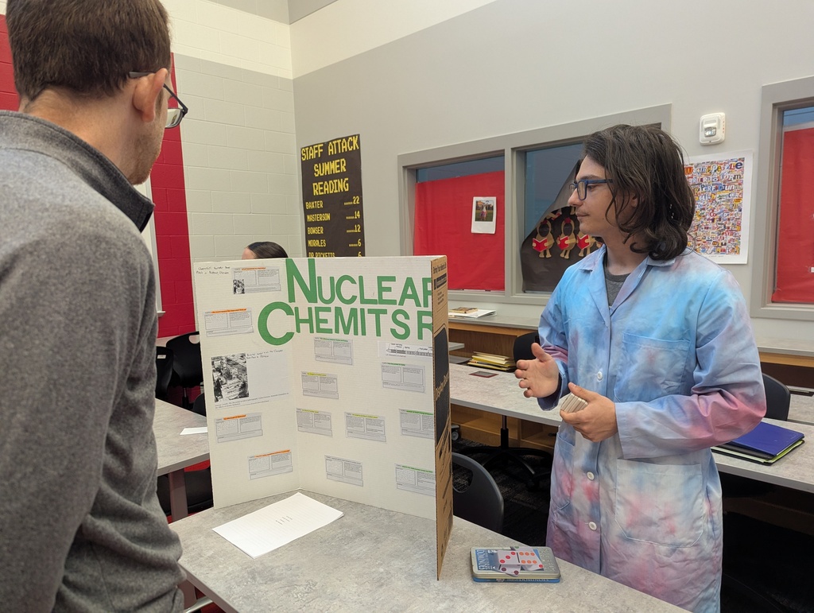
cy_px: 306
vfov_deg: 56.9
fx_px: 565
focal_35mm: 24
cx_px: 407
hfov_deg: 71.5
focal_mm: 6.81
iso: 170
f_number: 1.85
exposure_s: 1/65.6
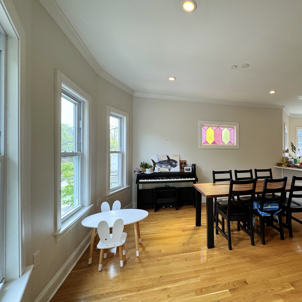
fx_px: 168
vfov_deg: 84.0
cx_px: 200
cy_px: 152
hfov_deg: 81.3
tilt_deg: -0.3
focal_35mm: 17
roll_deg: -0.3
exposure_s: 1/120
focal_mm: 2.22
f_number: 2.2
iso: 100
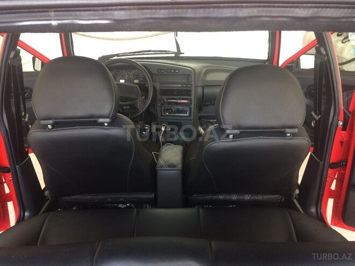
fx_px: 297
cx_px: 178
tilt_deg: -20.7
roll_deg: -1.0
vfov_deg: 48.2
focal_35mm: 29
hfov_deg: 61.7
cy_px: 133
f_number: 2.2
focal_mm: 4.15
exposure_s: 1/33
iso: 125
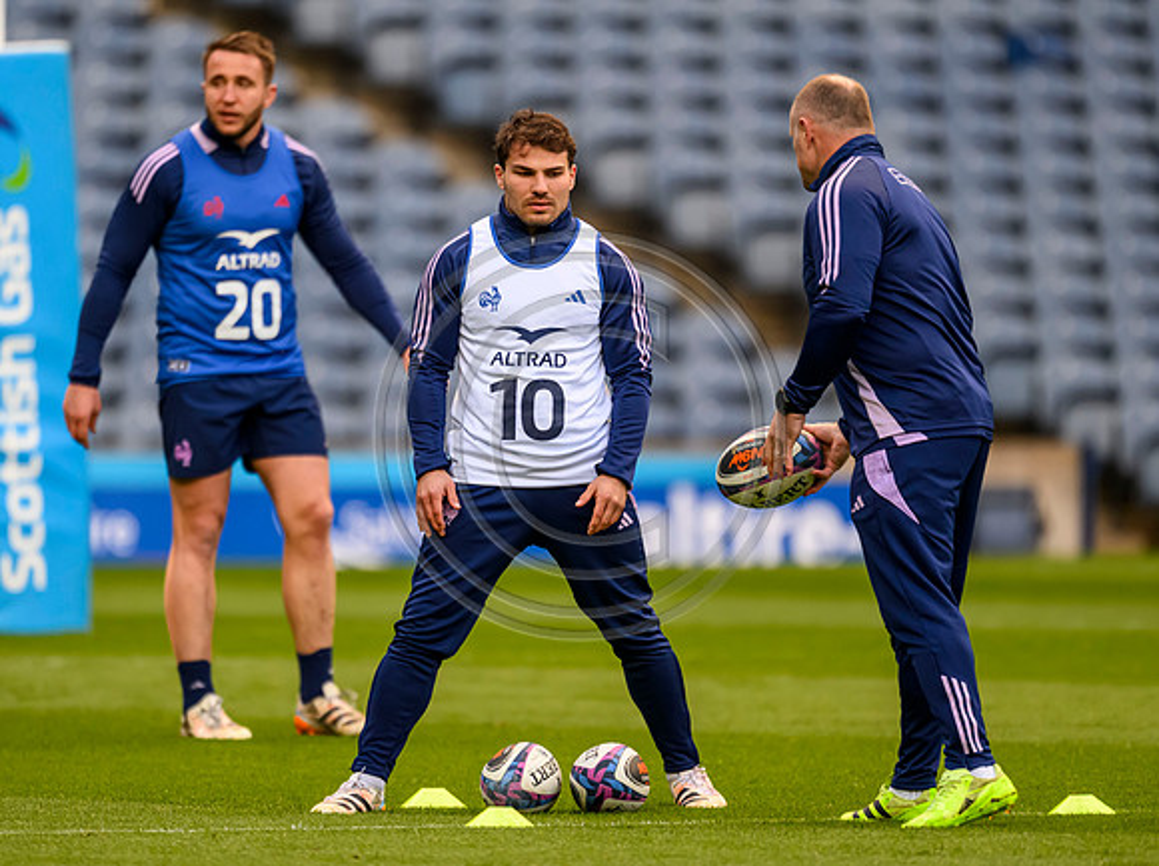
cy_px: 401
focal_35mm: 698
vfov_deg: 2.1
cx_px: 543
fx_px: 23332
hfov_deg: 2.8
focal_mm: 560
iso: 1600
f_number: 4
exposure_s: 1/2000
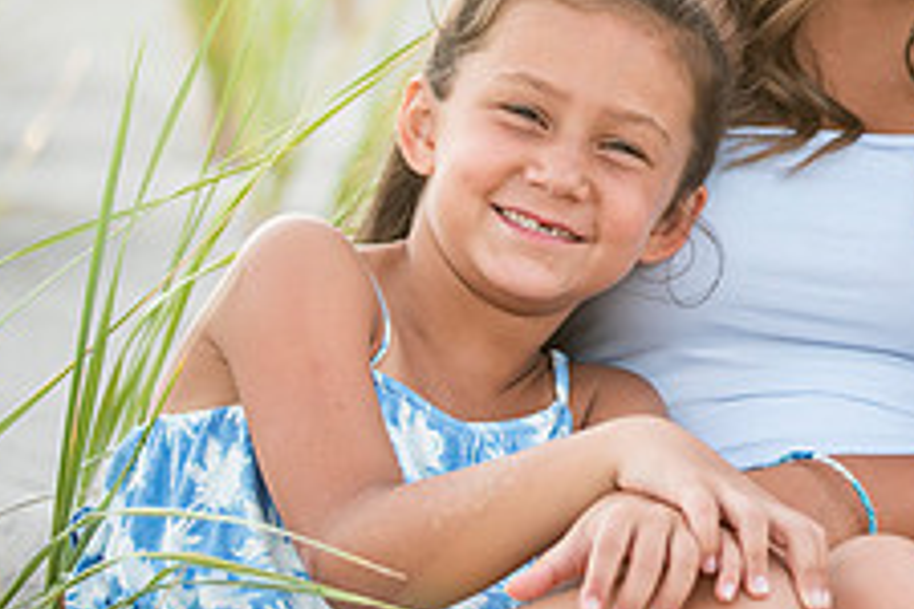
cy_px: -43
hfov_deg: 7.5
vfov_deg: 5.1
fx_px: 6880
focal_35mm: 271
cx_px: 1048
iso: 250
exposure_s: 1/640
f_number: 3.2
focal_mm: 105
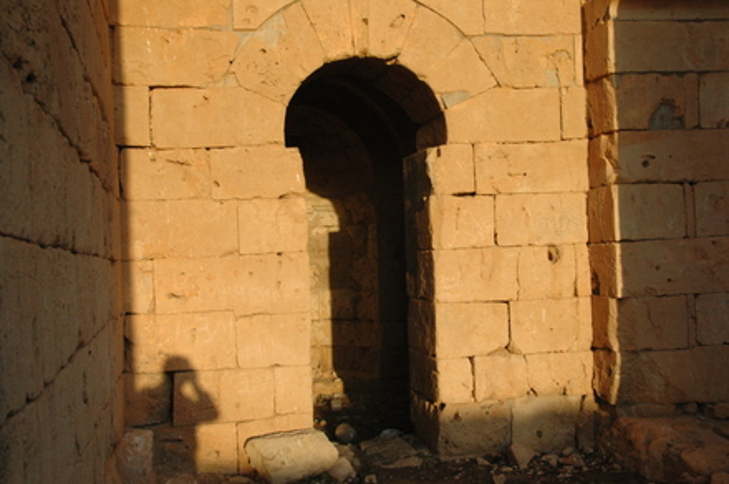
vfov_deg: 28.9
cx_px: 364
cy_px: 242
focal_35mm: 46
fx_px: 940
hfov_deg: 42.4
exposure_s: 1/500
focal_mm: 31
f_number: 11
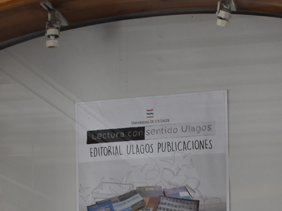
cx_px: 177
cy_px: 332
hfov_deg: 15.8
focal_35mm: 125
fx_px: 1017
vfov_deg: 11.3
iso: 400
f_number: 4
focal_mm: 23
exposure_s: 1/60
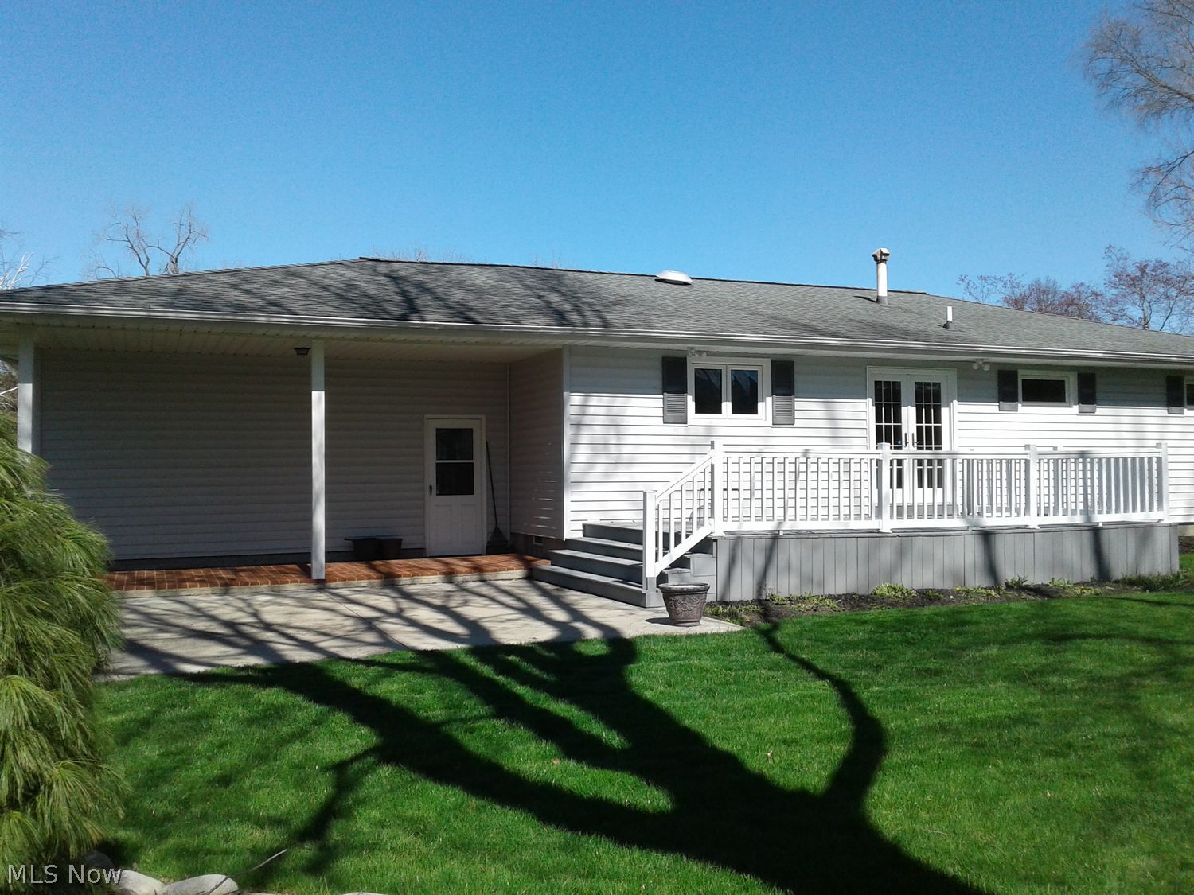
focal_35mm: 33
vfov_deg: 42.9
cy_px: 448
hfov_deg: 55.4
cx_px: 597
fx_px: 1138
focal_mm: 3.3
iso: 50
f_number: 2.2
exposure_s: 1/1626
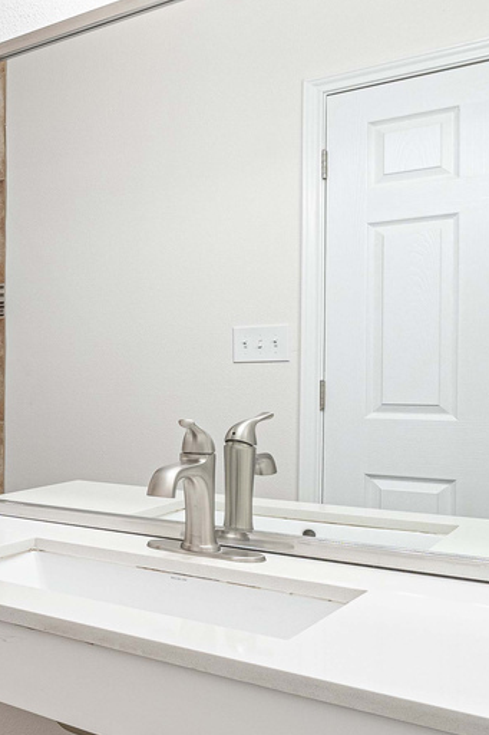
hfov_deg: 25.9
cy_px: 363
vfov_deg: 50.7
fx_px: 775
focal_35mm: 38
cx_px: -245
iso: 400
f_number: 7.1
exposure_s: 1/200
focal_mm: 12
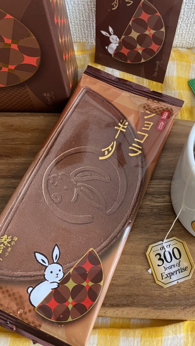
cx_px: 122
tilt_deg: -61.2
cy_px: 133
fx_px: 331
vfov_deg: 54.7
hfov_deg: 32.7
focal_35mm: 36
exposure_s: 1/60
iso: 320
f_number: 1.8
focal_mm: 4.25
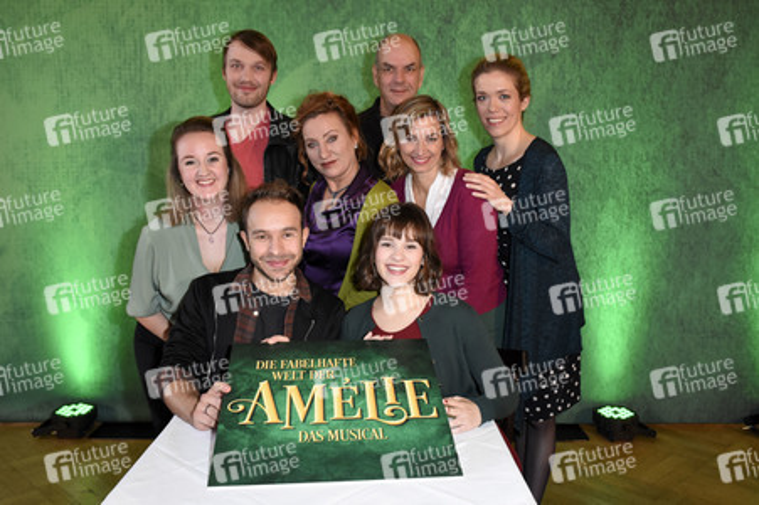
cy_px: 252
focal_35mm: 33
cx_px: 380
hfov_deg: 57.3
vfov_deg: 39.9
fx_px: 695
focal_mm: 22
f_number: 6.3
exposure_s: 1/125
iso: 1600
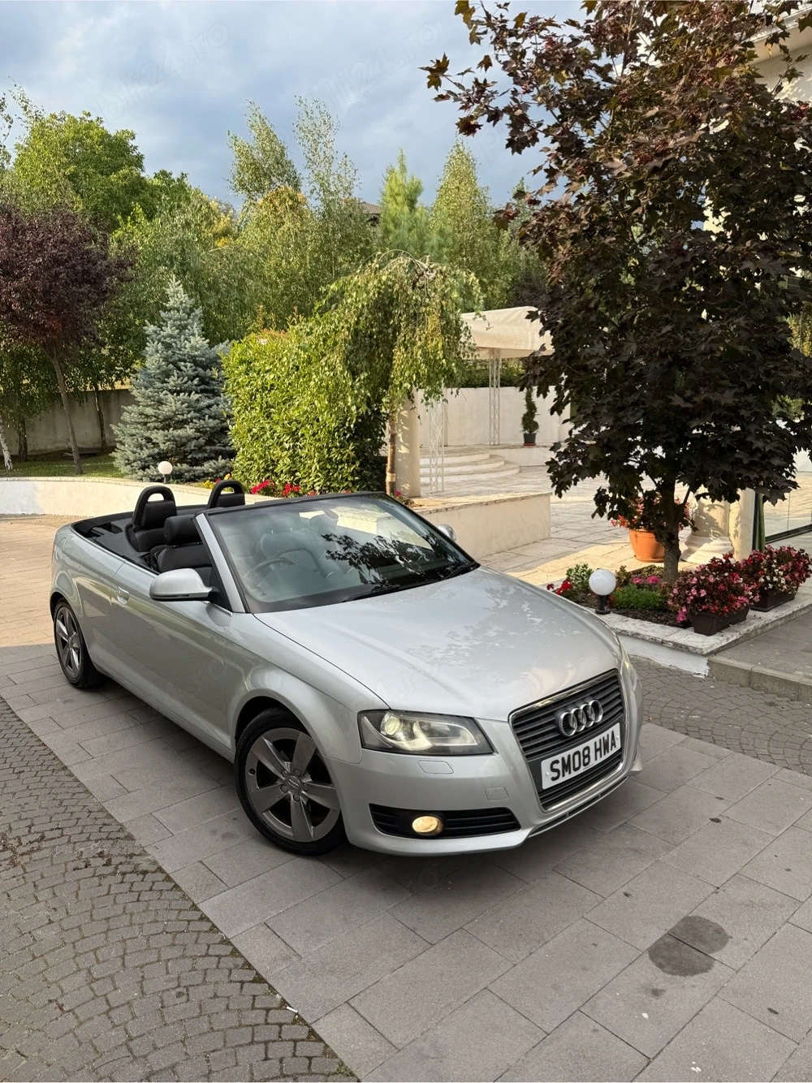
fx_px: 751
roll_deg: +0.8
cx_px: 406
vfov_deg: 71.6
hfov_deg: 56.8
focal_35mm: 24
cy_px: 542
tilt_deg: -7.2
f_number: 1.78
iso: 80
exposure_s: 1/1230
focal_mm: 6.76
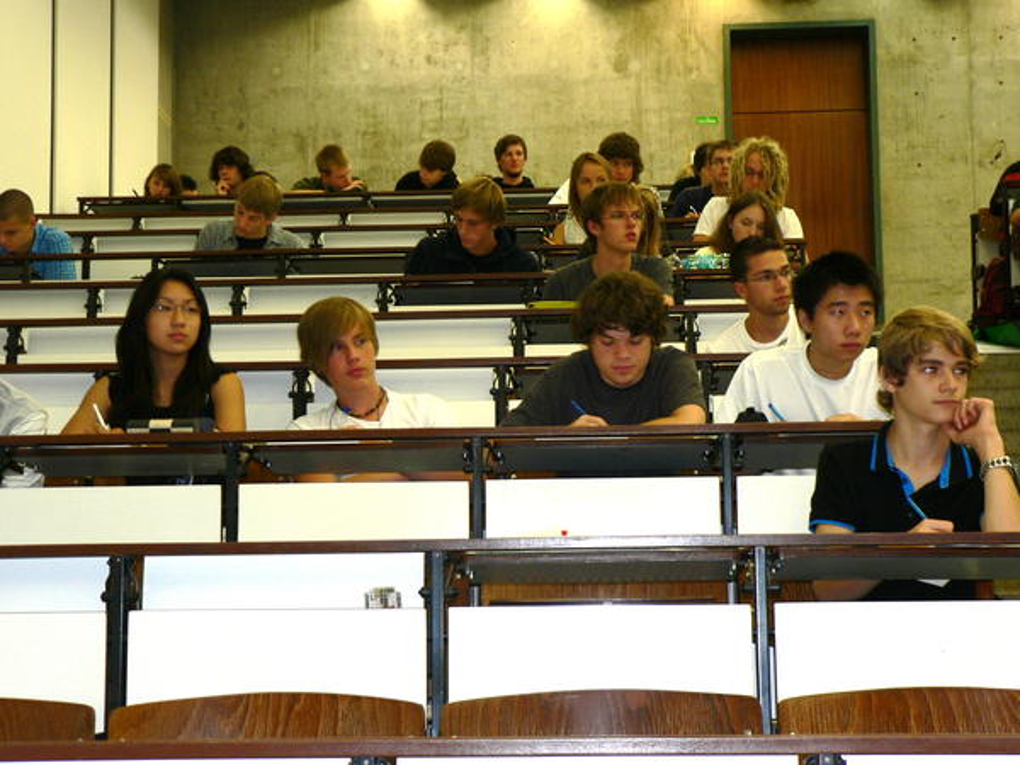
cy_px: 382
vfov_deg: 23.7
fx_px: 1827
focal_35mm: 62
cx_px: 510
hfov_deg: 31.2
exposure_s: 1/60
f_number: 3.2
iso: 100
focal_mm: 10.4
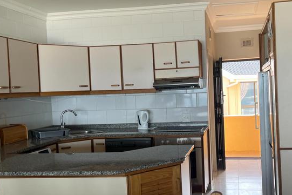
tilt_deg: -2.6
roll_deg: +1.6
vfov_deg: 33.4
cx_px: 185
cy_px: 100
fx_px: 325
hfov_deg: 47.9
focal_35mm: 40
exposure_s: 1/121
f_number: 1.5
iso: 64
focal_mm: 5.7
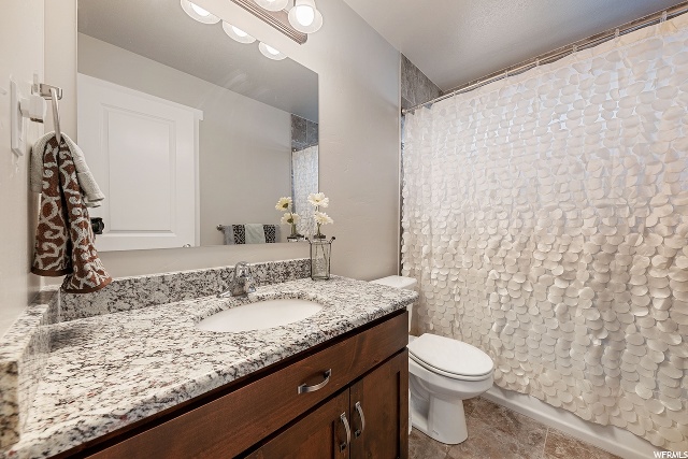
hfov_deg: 108.3
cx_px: 344
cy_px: 230
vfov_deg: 85.5
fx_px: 248
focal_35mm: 13
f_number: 8
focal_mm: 13
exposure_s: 1.3
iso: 64
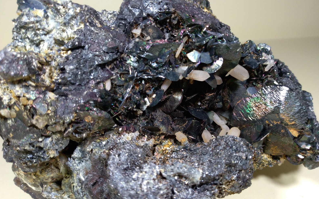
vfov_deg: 44.5
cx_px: 161
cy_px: 108
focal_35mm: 28
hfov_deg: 66.5
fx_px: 243
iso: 147
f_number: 2
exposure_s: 1/30
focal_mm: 3.54
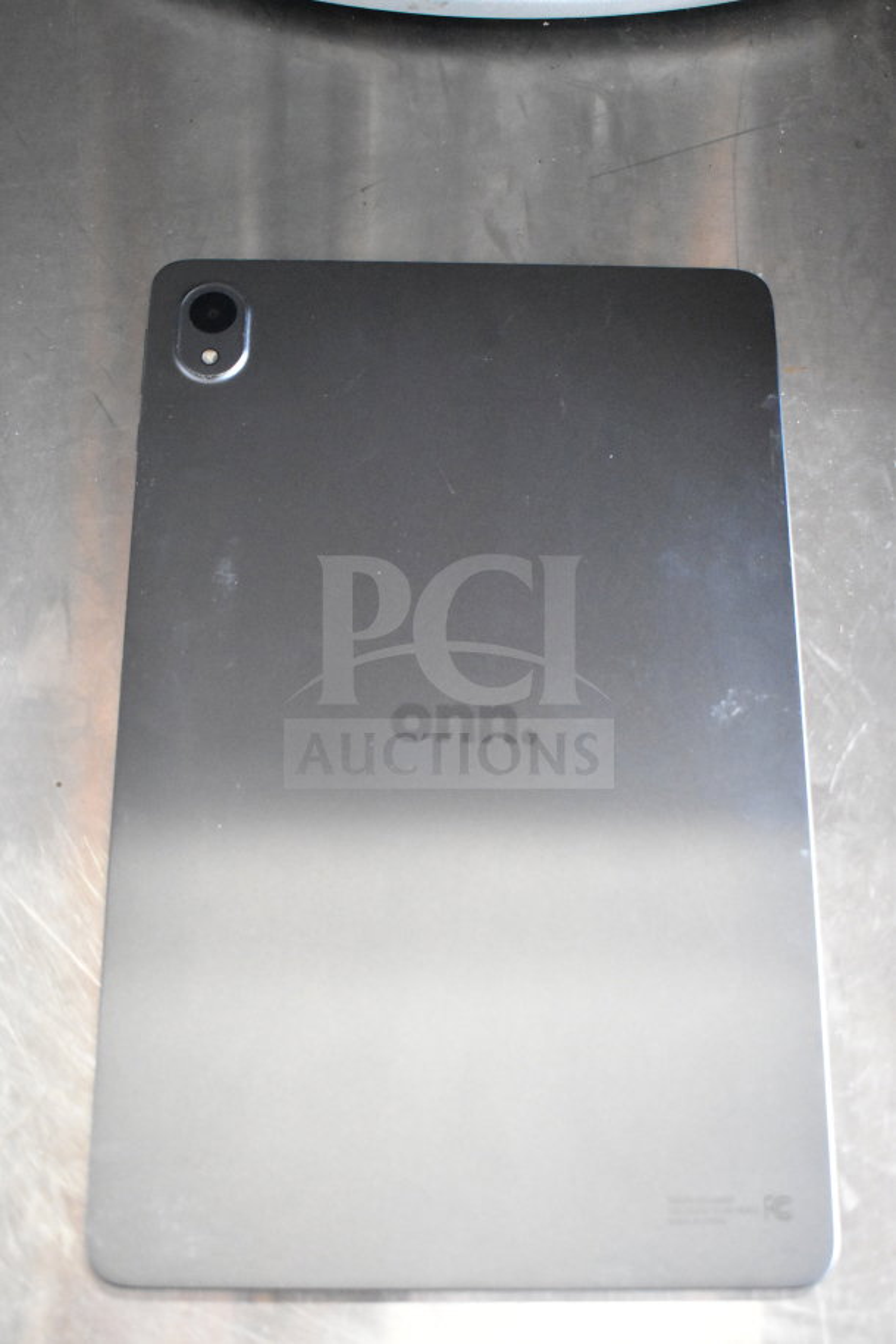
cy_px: 672
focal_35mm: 42
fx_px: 1568
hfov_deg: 31.9
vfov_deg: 46.4
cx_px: 448
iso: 9000
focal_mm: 28
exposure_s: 1/50
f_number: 4.2
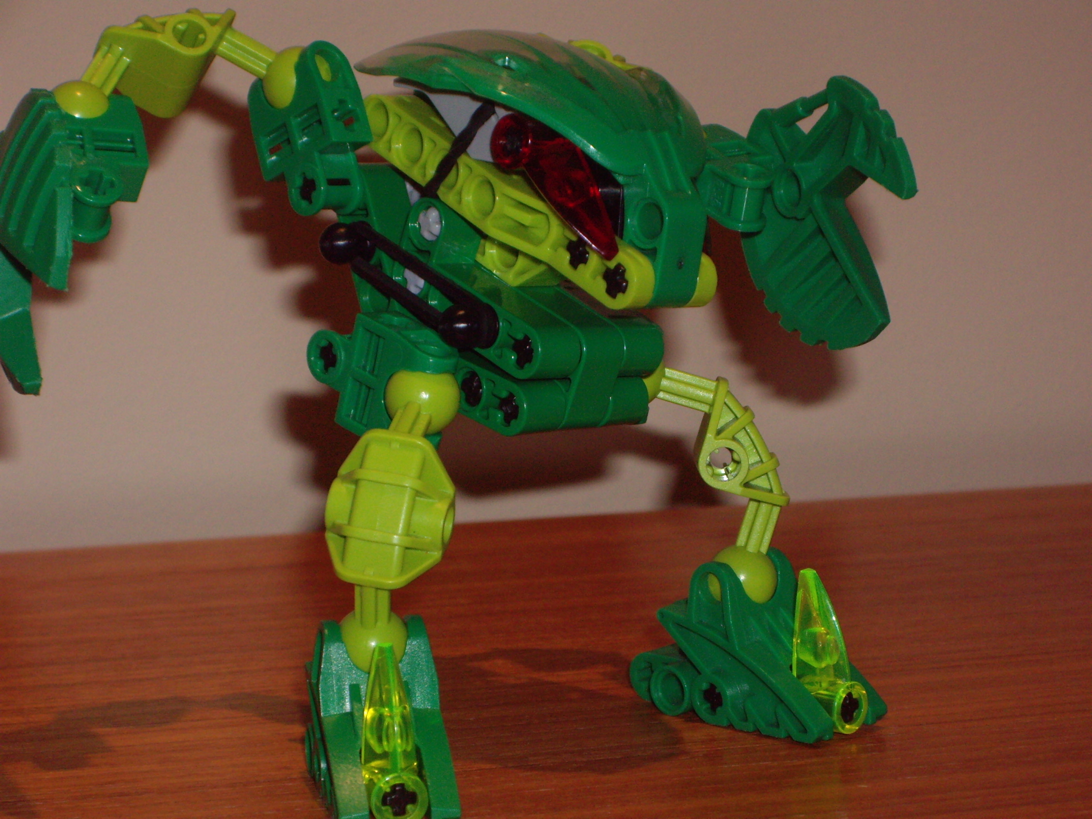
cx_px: 546
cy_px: 410
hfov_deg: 17.3
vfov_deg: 13.0
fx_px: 3596
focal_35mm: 114
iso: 200
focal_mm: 18.6
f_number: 5.2
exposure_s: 1/125
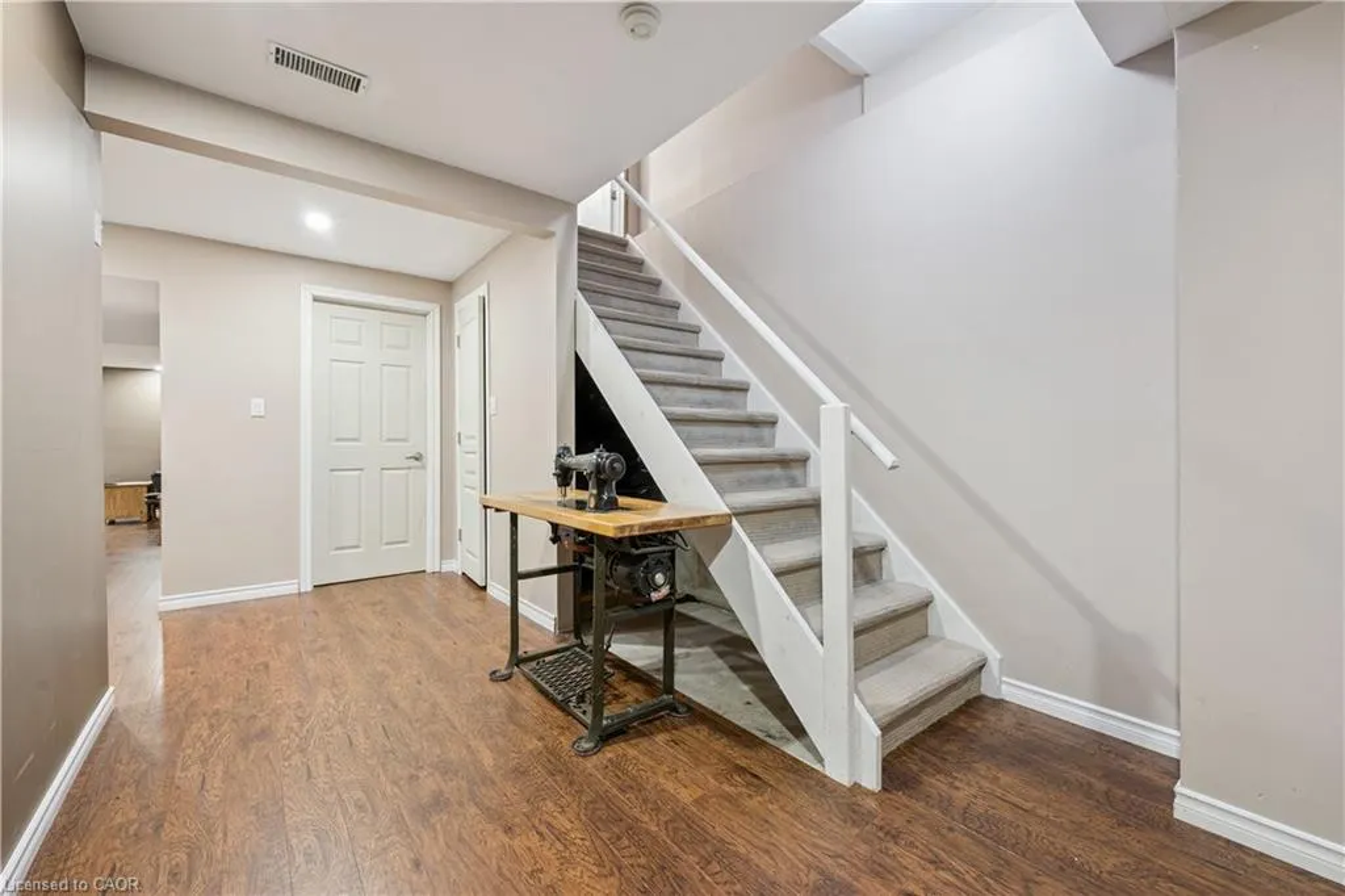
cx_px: 672
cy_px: 448
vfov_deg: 81.2
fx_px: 523
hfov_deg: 104.3
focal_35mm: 14
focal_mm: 14
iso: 200
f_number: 8
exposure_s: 1/3.33
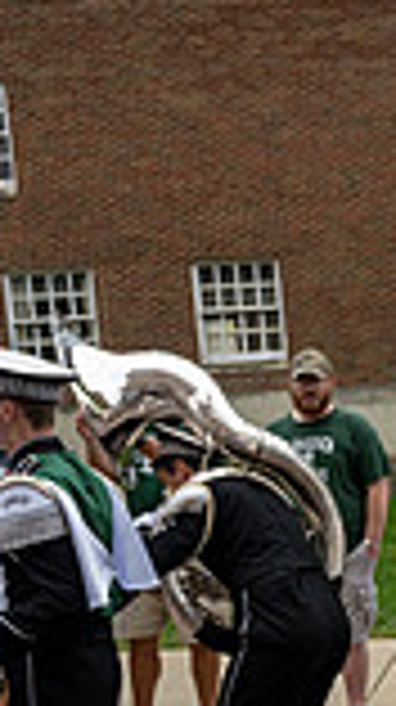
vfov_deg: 22.5
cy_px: 614
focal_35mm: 93
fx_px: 1741
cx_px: 842
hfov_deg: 11.4
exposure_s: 1/1600
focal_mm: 24
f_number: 4
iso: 500
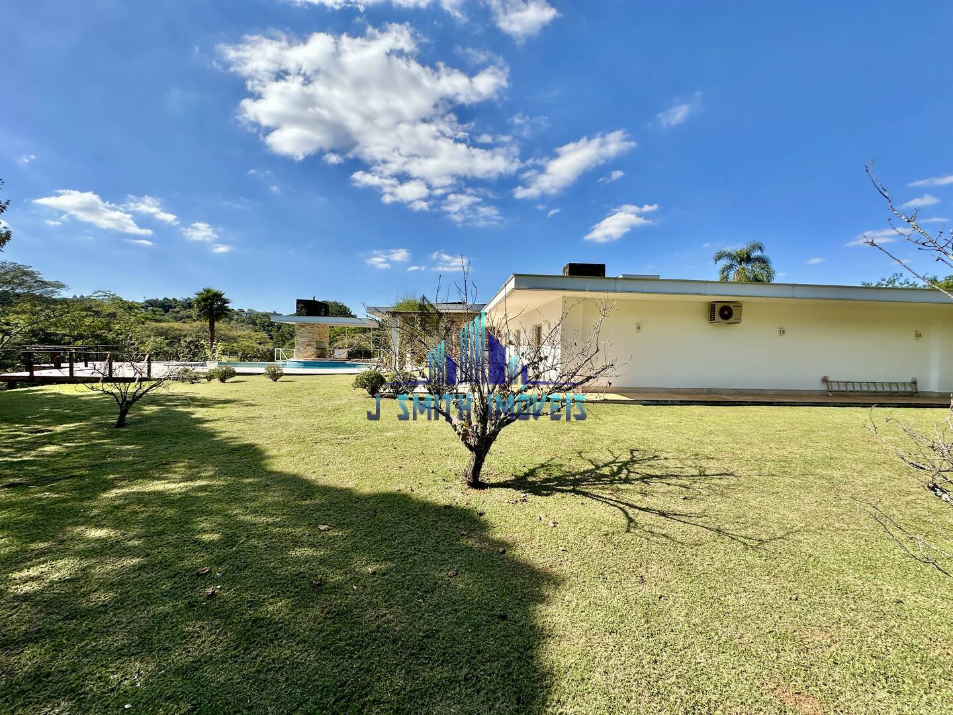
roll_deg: -1.8
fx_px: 385
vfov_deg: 85.7
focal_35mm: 14
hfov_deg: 102.1
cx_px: 476
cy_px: 358
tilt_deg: -1.4
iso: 50
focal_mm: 2.22
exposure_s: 1/1887
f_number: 2.2
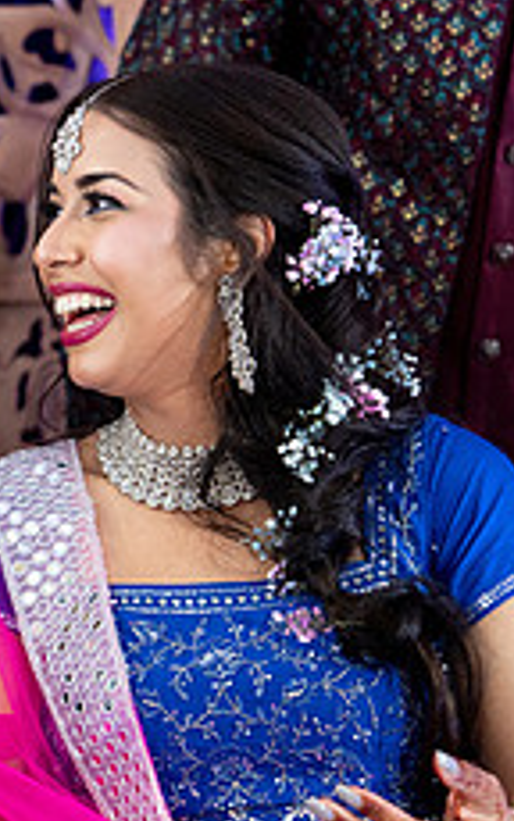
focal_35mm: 196
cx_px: -397
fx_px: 4387
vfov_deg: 10.7
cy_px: 312
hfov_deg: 6.6
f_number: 2.8
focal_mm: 70
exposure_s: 1/125
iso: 1250
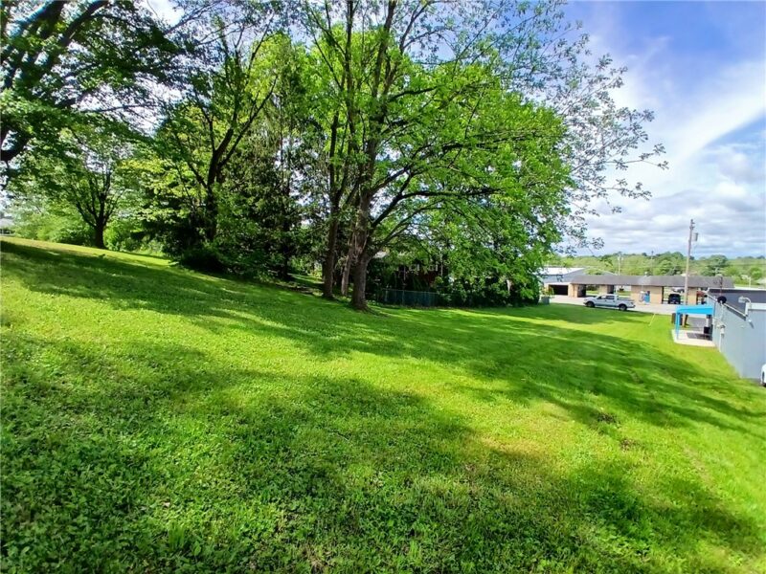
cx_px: 383
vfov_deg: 74.7
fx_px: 376
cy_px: 287
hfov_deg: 91.0
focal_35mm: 17
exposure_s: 1/714
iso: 50
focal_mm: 1.4
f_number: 2.2
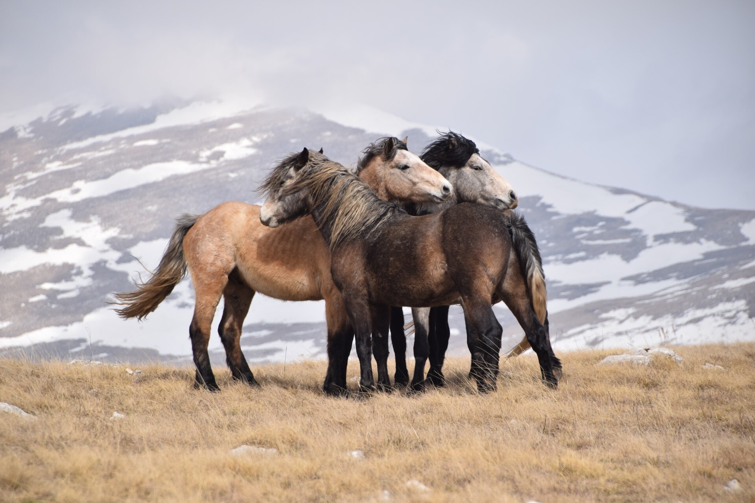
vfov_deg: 5.4
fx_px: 5347
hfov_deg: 8.1
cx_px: 378
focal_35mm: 255
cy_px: 252
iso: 400
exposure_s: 1/1600
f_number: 6.3
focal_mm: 170
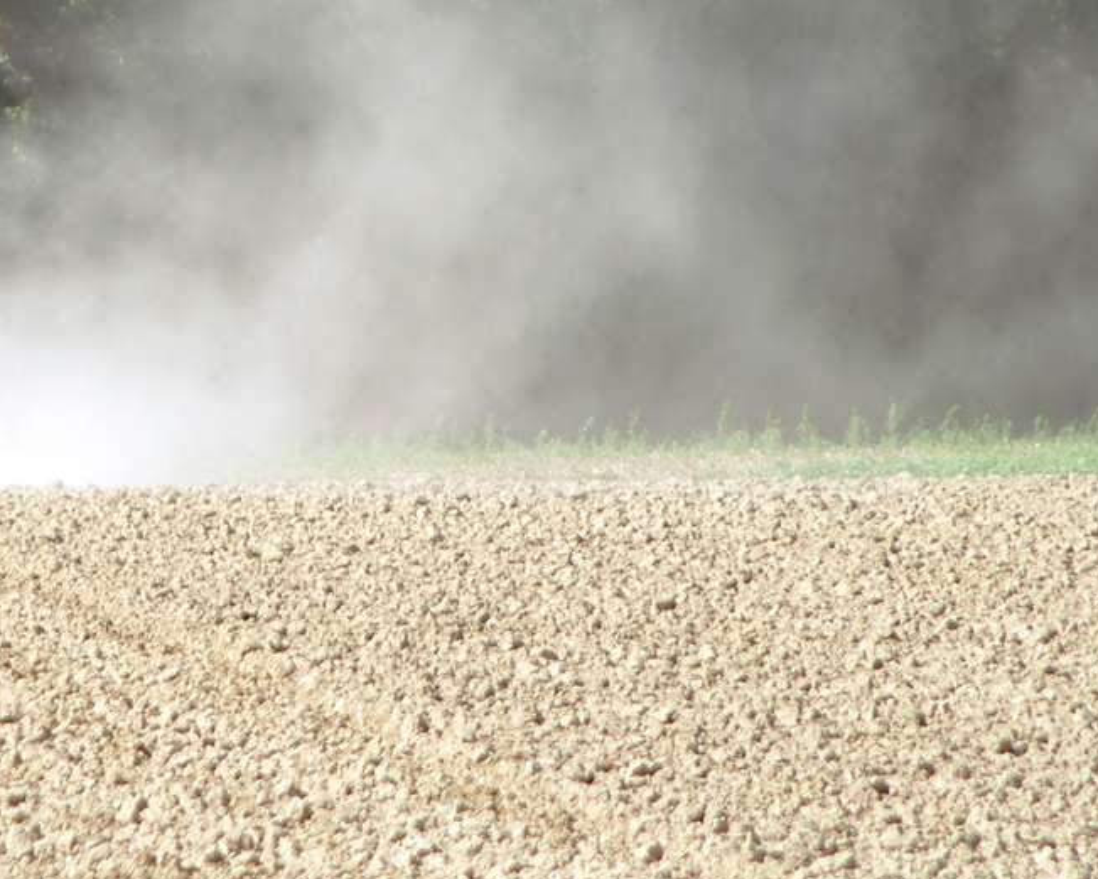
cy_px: 218
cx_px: 165
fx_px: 12383
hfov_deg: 5.1
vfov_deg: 4.1
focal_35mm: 381
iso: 100
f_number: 5.6
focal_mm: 118
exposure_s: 1/180
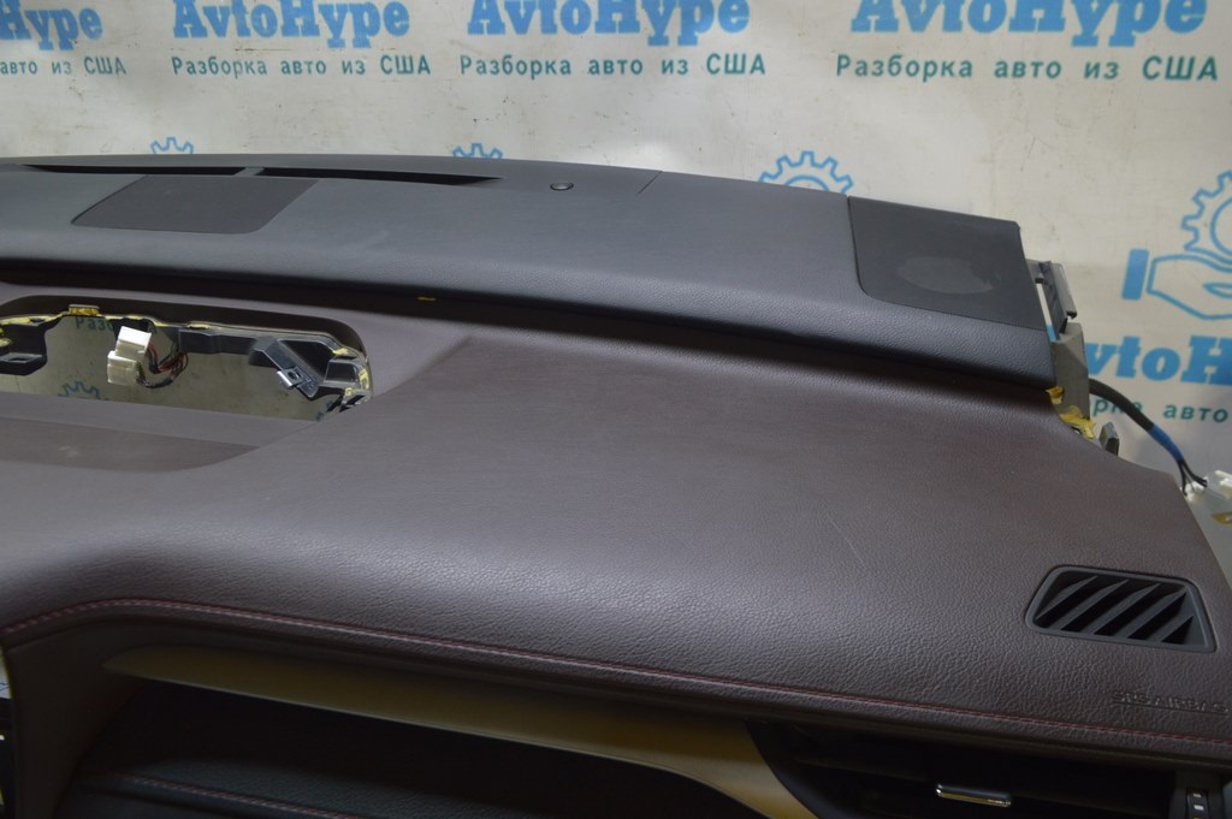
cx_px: 616
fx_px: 923
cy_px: 410
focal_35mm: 27
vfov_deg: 47.9
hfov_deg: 67.4
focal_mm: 18
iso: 400
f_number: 5.6
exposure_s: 1/20
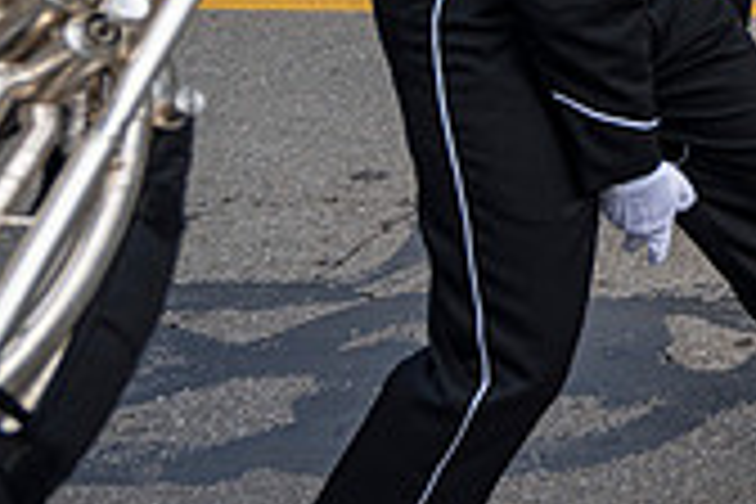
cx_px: 1197
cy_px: -313
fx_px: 1743
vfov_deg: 14.9
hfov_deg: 20.3
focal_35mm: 83
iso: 125
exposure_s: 1/1600
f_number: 4
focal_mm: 24
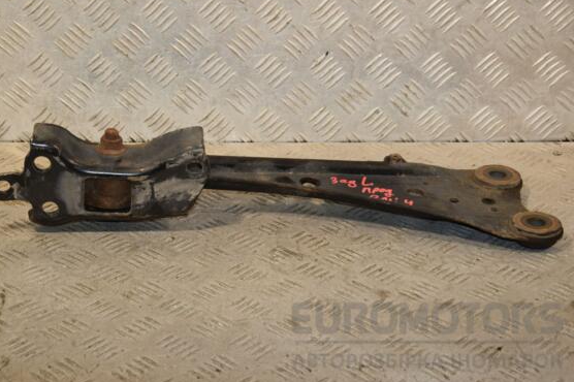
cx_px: 273
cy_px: 181
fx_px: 1291
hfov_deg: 25.1
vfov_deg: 16.8
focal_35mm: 81
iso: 800
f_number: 7.1
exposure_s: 1/200
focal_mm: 50
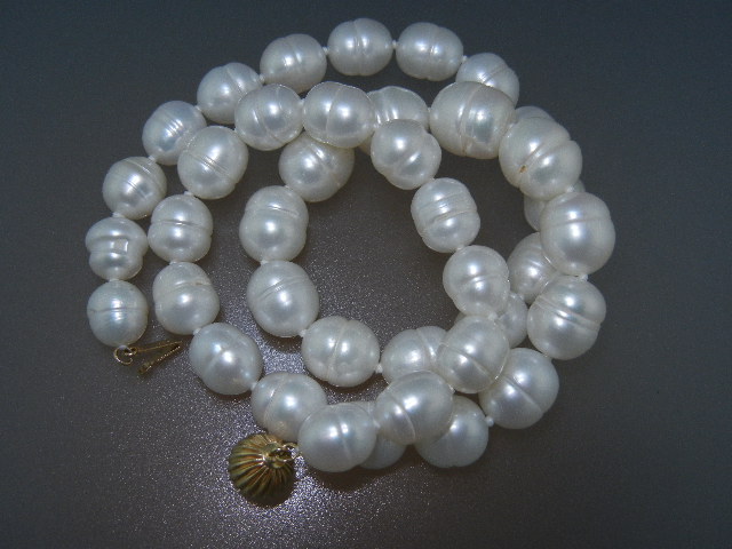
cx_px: 366
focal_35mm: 39
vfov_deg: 36.8
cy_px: 274
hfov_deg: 47.9
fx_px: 825
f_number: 7.4
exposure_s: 1/30
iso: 235
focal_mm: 7.1
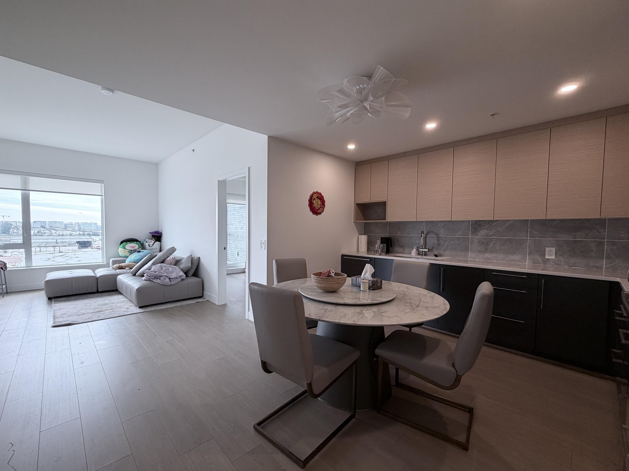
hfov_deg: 98.1
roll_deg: -0.3
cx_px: 304
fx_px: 273
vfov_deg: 81.7
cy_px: 241
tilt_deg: -2.8
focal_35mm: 15
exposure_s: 1/120
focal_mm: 2.22
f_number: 2.2
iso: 125
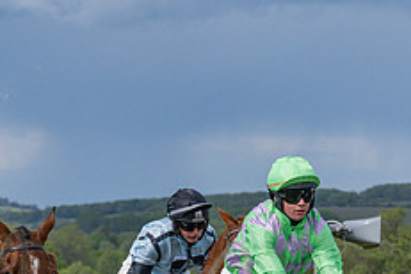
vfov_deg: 4.2
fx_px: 3722
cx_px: 211
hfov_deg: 6.3
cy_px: 340
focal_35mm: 326
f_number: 5
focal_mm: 70
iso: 400
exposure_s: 1/2500
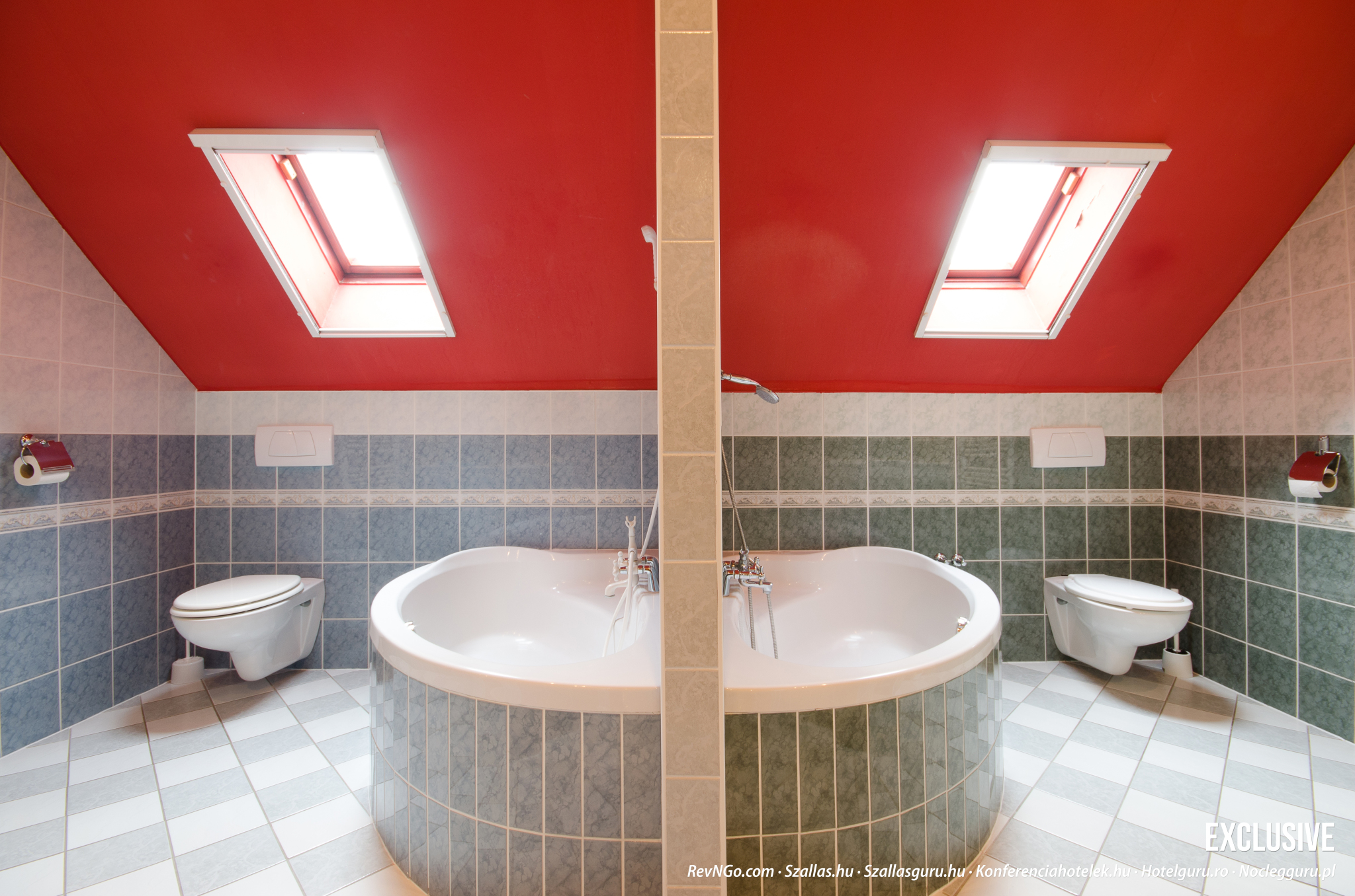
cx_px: 678
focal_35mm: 15
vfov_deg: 77.1
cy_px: 448
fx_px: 563
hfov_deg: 100.5
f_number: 11
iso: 200
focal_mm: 10
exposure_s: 1.3
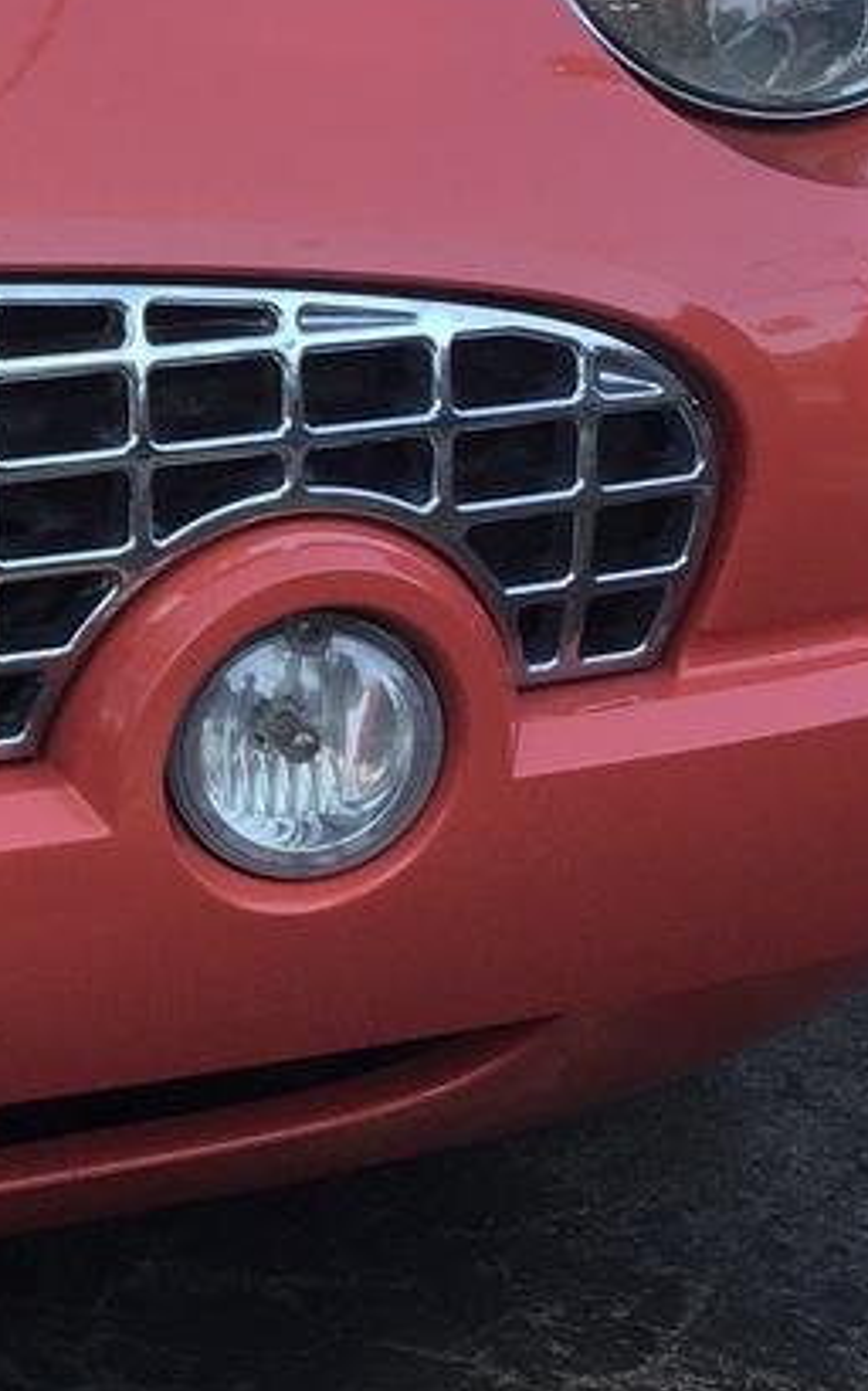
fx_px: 3636
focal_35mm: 96
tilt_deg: -9.1
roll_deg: +1.1
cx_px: -831
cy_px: 451
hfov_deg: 12.2
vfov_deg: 21.6
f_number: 2.2
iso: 32
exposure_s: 1/465
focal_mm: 4.15
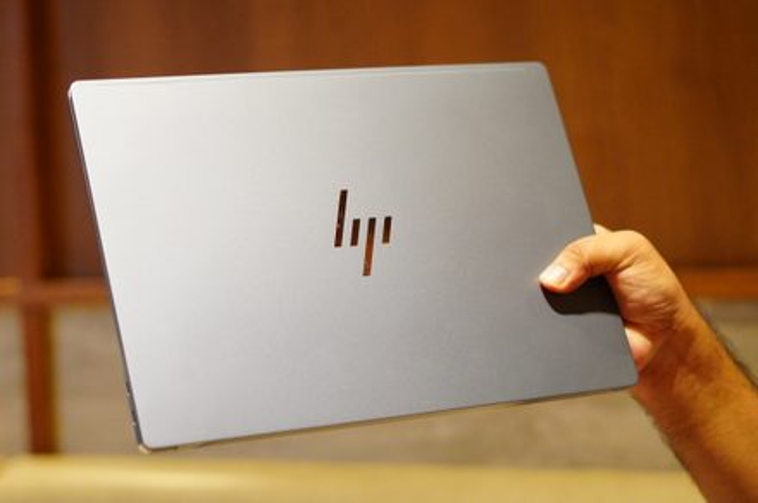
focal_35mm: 75
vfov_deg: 18.1
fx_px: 1577
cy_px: 252
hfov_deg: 27.0
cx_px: 379
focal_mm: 50
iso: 2500
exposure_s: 1/400
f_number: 1.8
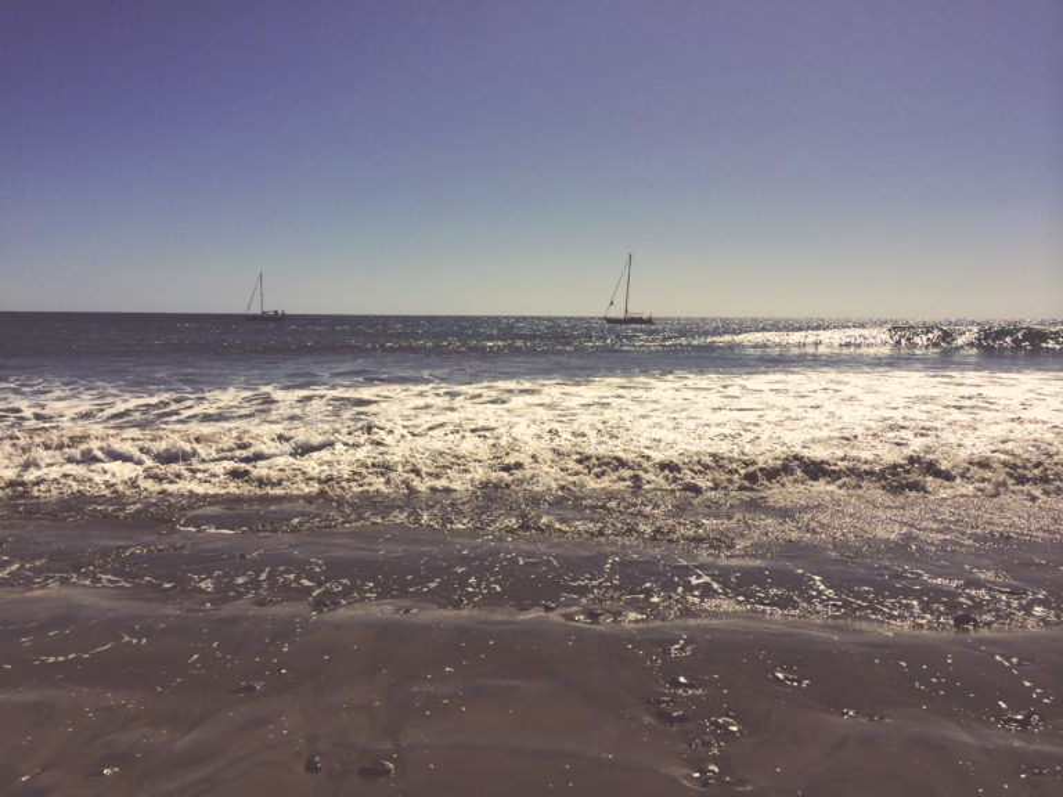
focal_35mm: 30
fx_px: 921
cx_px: 532
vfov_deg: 46.8
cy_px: 398
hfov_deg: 60.0
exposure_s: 1/8264
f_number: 2.2
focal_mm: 4.12
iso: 40
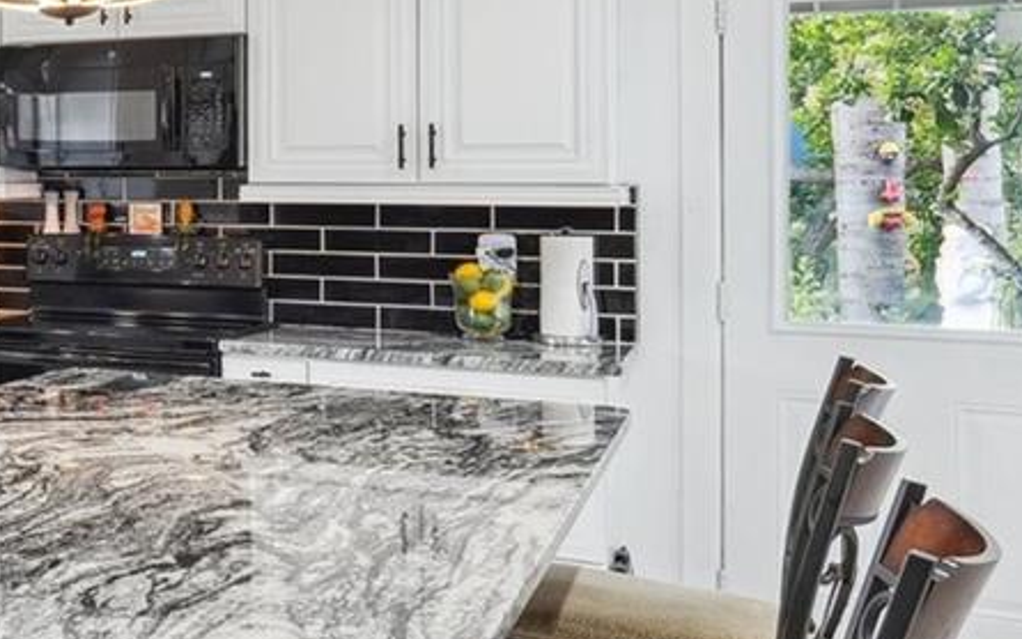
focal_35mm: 55
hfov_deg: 26.9
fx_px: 1532
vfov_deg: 23.3
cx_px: -491
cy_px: 170
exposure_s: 1/10
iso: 400
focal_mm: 15
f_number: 8
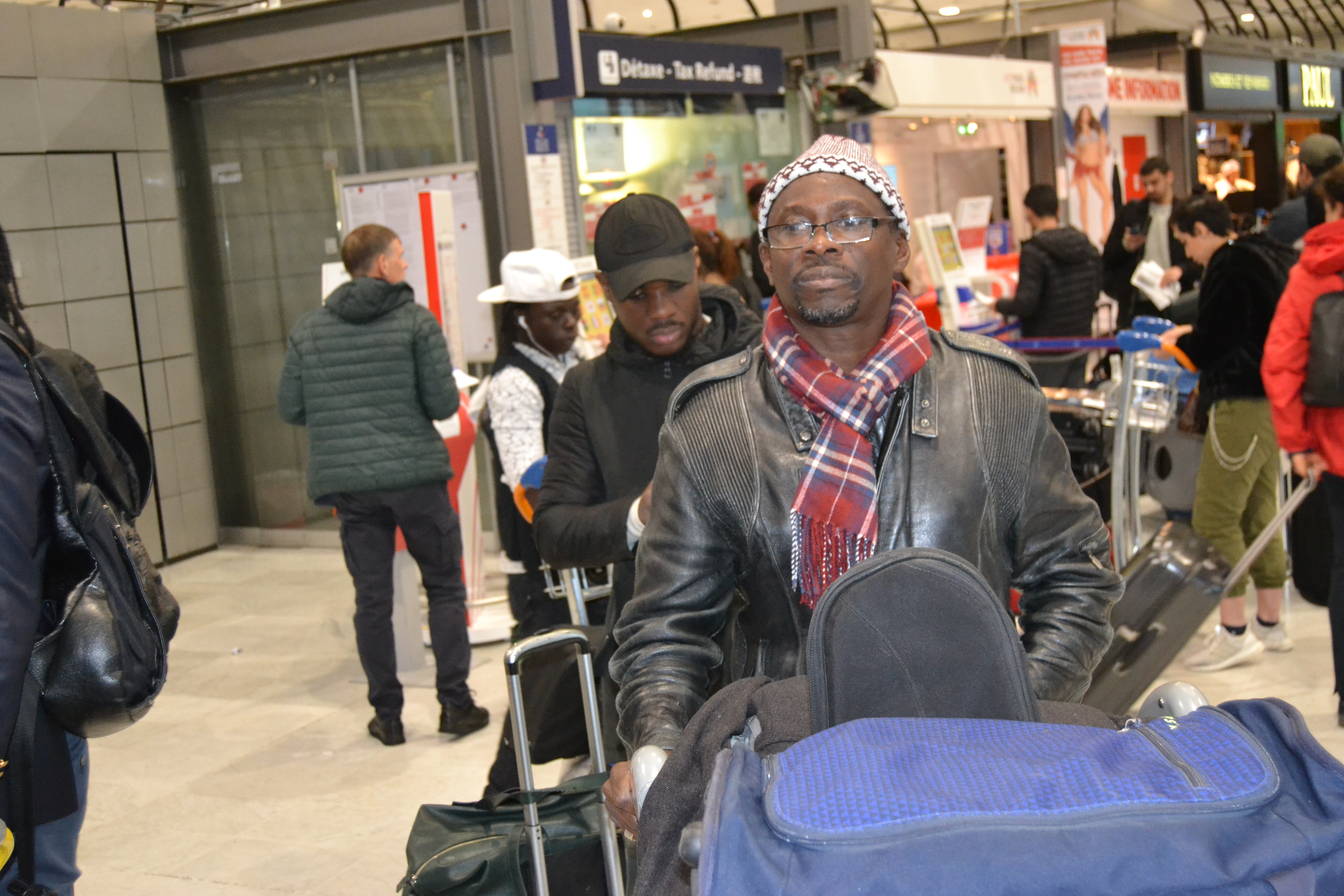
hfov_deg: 42.7
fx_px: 1717
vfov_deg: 29.2
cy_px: 443
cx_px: 673
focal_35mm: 46
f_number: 4.2
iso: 2500
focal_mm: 30
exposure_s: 1/60
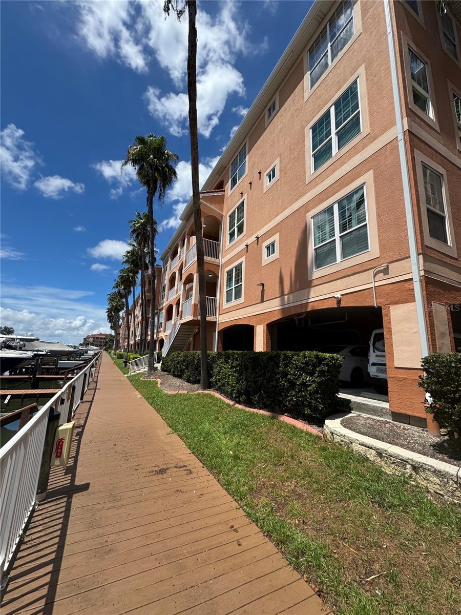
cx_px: 230
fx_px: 249
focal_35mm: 14
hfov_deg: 85.7
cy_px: 308
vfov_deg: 102.1
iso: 50
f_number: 2.2
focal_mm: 2.22
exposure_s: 1/2146
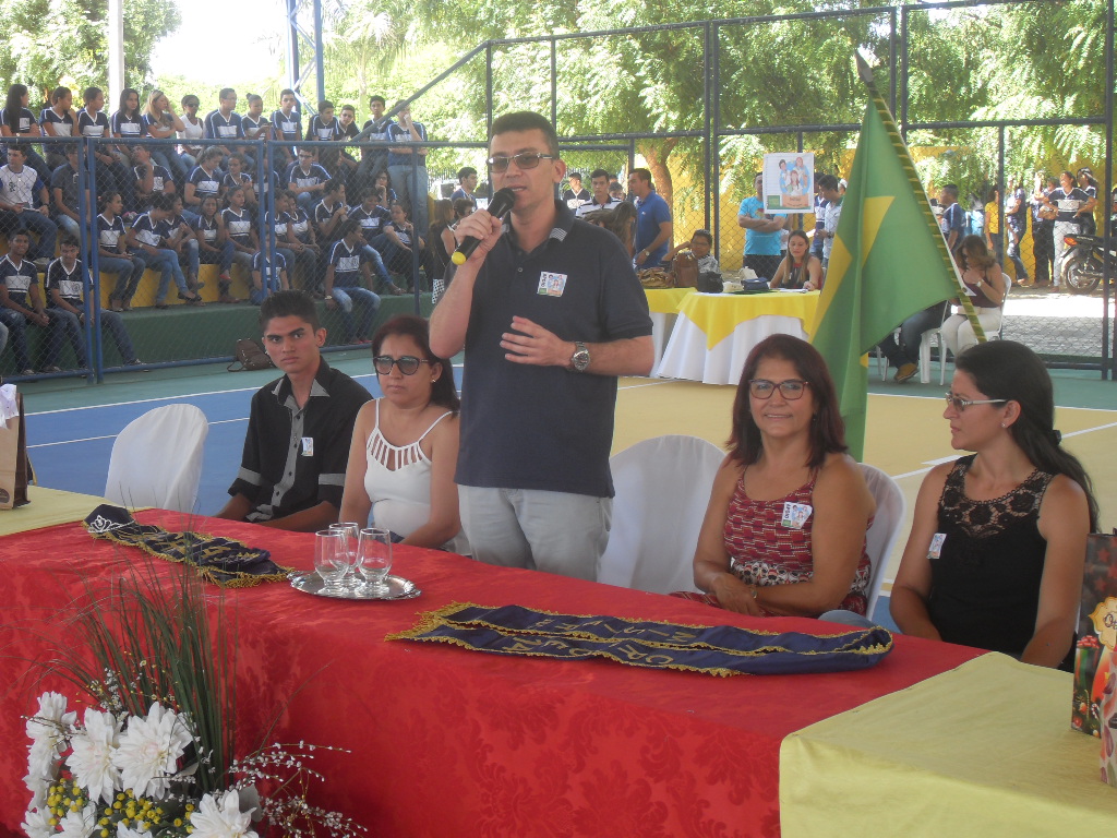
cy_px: 419
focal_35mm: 59
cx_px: 558
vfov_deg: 24.8
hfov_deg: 32.7
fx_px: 1904
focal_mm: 10.1
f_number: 3.7
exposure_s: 1/60
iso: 100
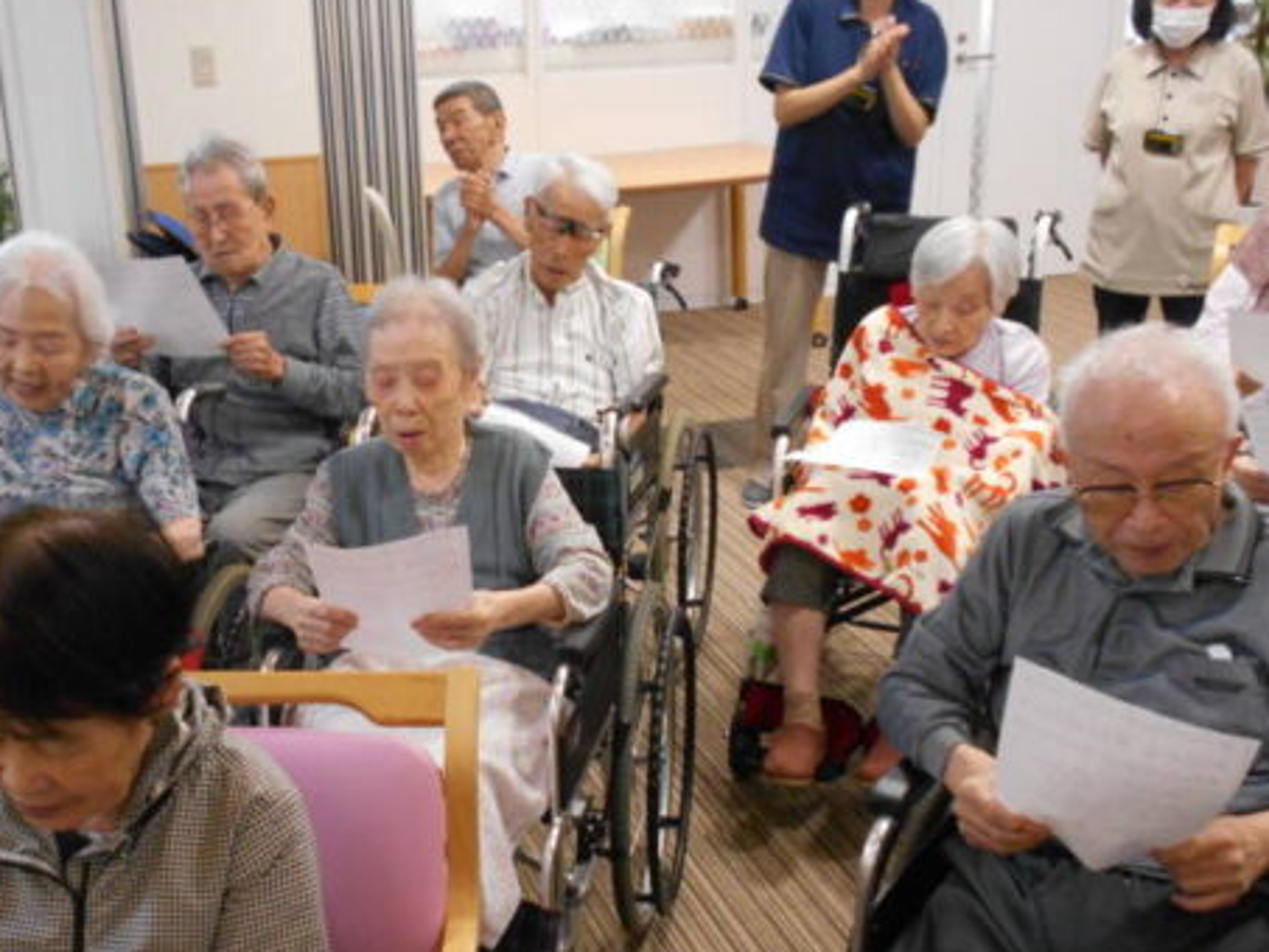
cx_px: 552
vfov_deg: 32.1
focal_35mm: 45
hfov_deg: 42.0
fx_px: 1650
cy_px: 591
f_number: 3.6
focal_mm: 5.8
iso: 400
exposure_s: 1/30
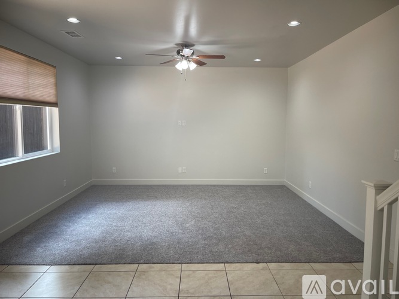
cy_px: 150
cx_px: 200
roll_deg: -0.2
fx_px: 288
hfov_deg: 69.4
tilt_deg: -5.6
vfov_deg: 54.9
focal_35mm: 25
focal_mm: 5.1
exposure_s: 1/120
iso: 100
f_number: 1.6
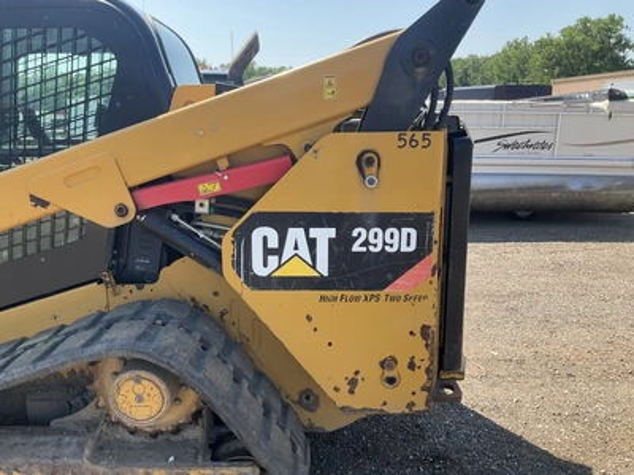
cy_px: 238
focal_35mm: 29
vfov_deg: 48.2
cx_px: 317
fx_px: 531
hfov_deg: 61.7
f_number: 1.8
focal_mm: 3
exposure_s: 1/562
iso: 25
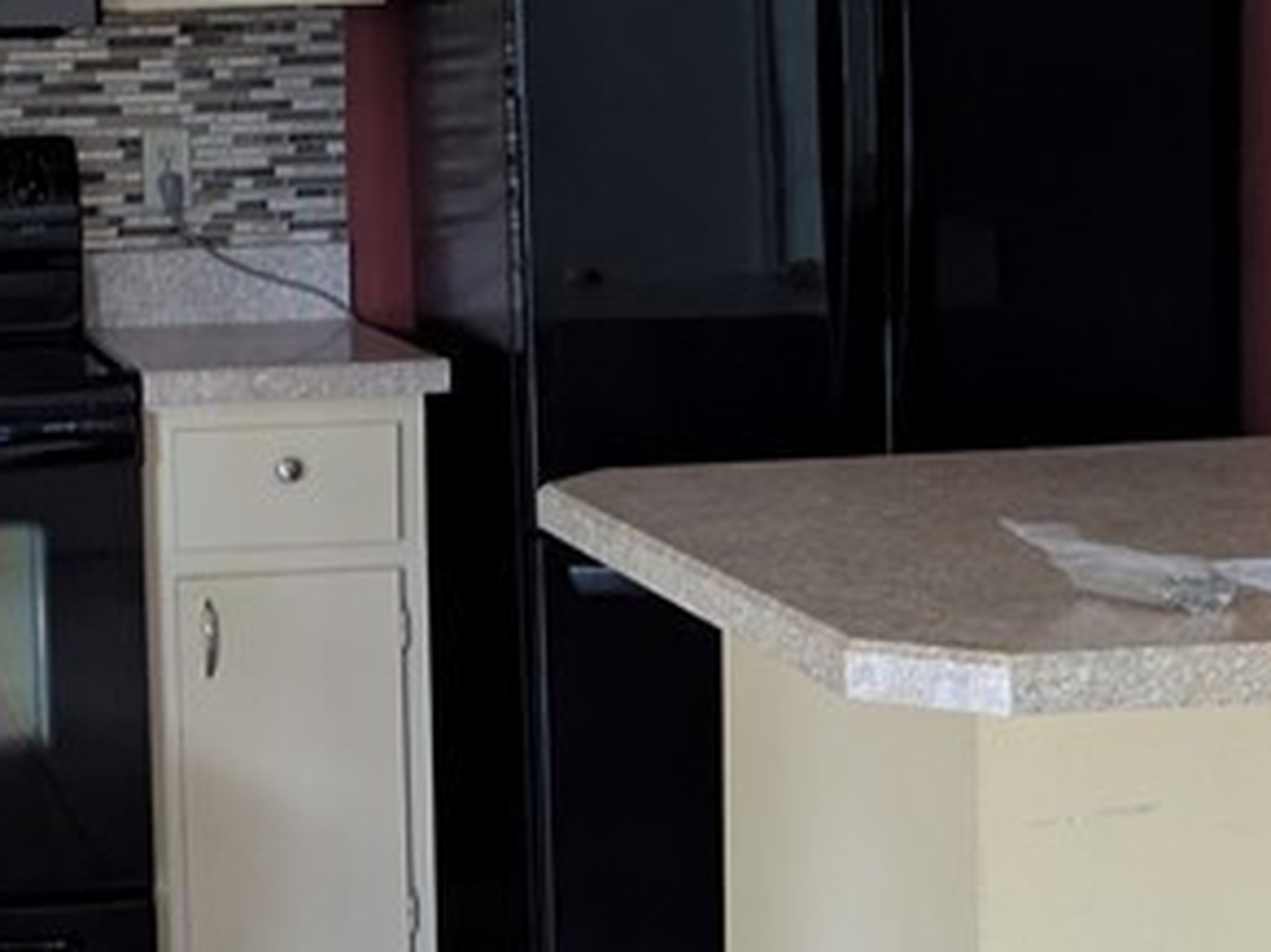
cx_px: 146
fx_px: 3230
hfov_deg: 21.8
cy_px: 397
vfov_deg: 16.8
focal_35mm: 88
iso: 429
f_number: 1.89
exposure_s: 1/24
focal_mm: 5.43
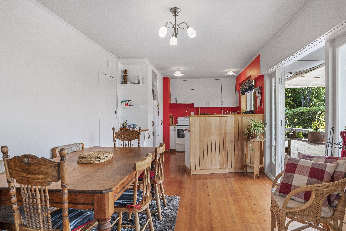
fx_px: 210
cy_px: 116
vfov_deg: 57.7
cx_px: 173
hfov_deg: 79.1
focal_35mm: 22
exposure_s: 1/50
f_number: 8
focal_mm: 21.8
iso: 640
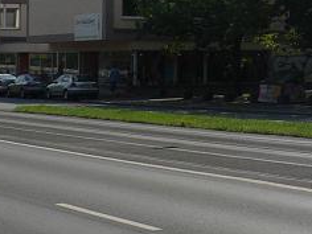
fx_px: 1100
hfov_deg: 15.5
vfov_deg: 11.8
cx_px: 385
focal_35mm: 122
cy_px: -77
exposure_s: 1/640
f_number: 5.6
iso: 80
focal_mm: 6
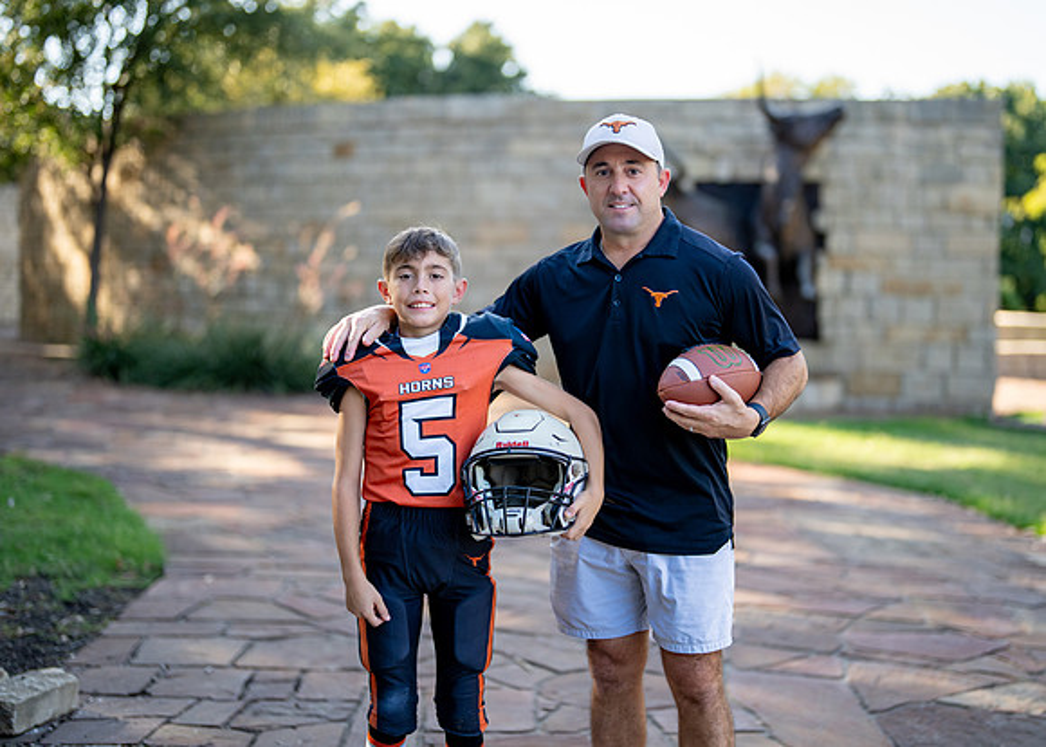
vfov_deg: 25.8
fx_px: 1628
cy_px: 365
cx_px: 578
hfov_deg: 35.6
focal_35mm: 55
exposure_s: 1/2000
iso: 200
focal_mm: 50
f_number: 1.2
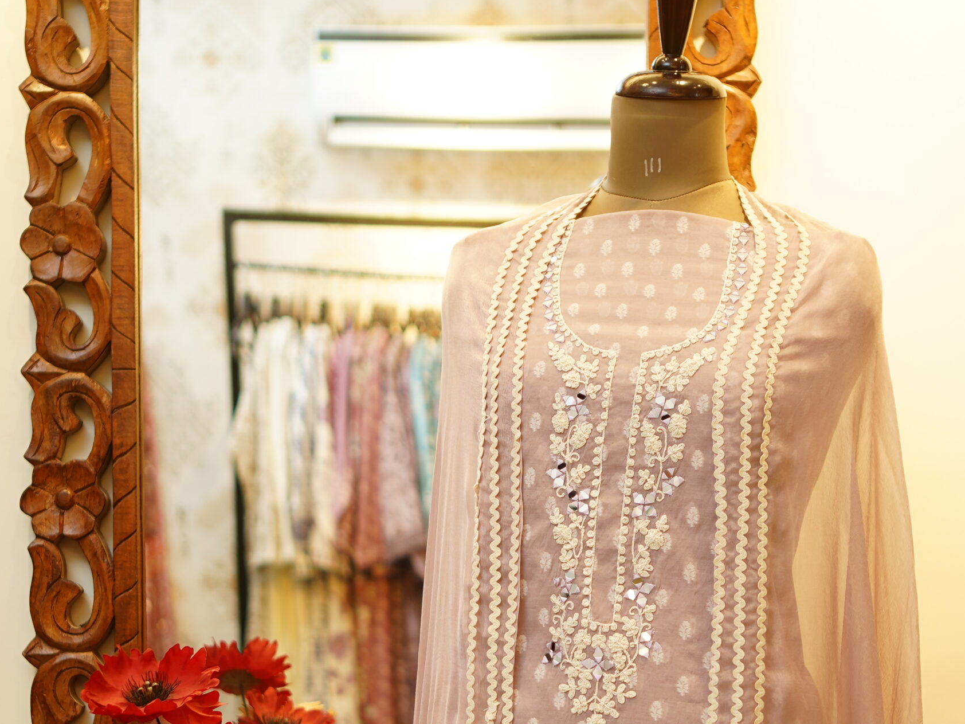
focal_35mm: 76
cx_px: 476
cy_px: 594
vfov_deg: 19.2
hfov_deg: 25.7
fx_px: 2119
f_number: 2
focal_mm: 35
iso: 160
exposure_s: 1/125
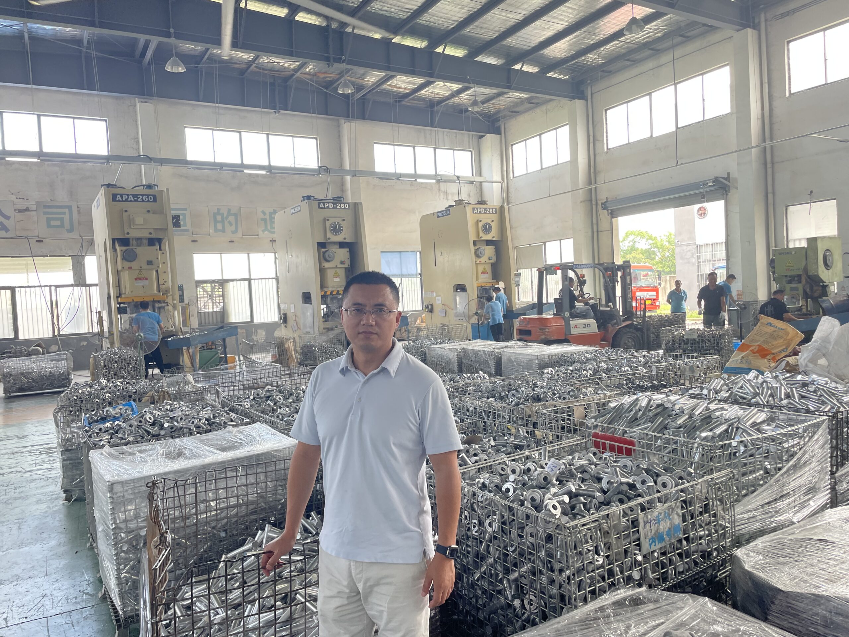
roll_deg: +3.8
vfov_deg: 53.1
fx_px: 638
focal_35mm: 26
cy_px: 318
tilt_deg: -1.4
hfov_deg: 67.3
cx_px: 424
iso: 64
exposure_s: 1/121
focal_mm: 4.2
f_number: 1.6
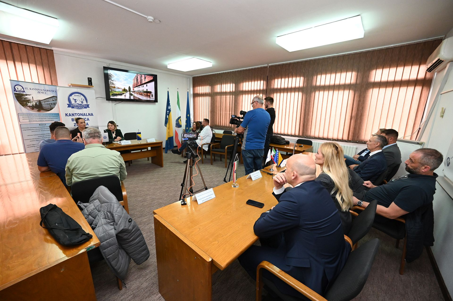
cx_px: 226
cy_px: 150
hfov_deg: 108.4
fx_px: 163
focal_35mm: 13
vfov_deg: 85.4
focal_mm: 9
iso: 1250
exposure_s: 1/160
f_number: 3.2
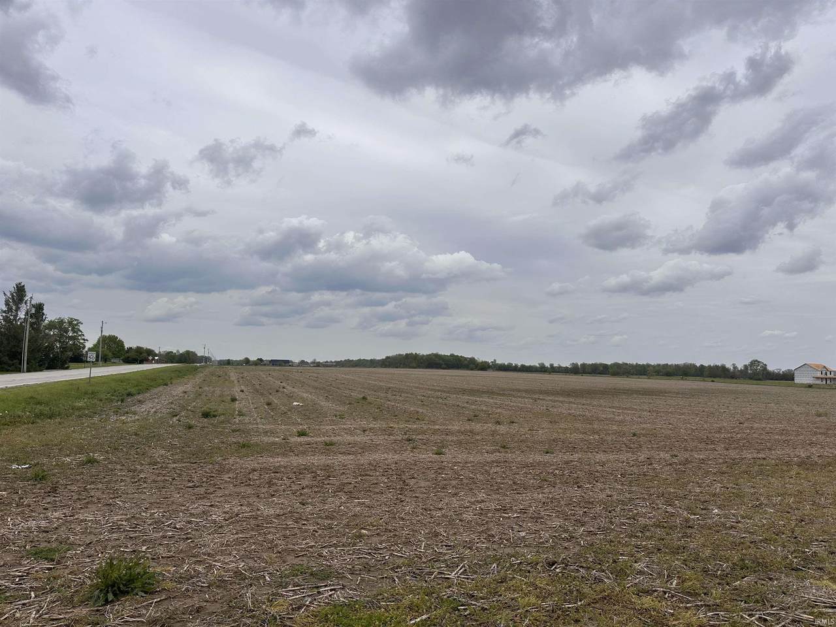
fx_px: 580
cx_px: 418
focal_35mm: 24
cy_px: 314
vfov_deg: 56.8
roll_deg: -2.5
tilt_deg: +4.1
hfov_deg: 71.6
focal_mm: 6.86
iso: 80
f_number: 1.78
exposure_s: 1/9709
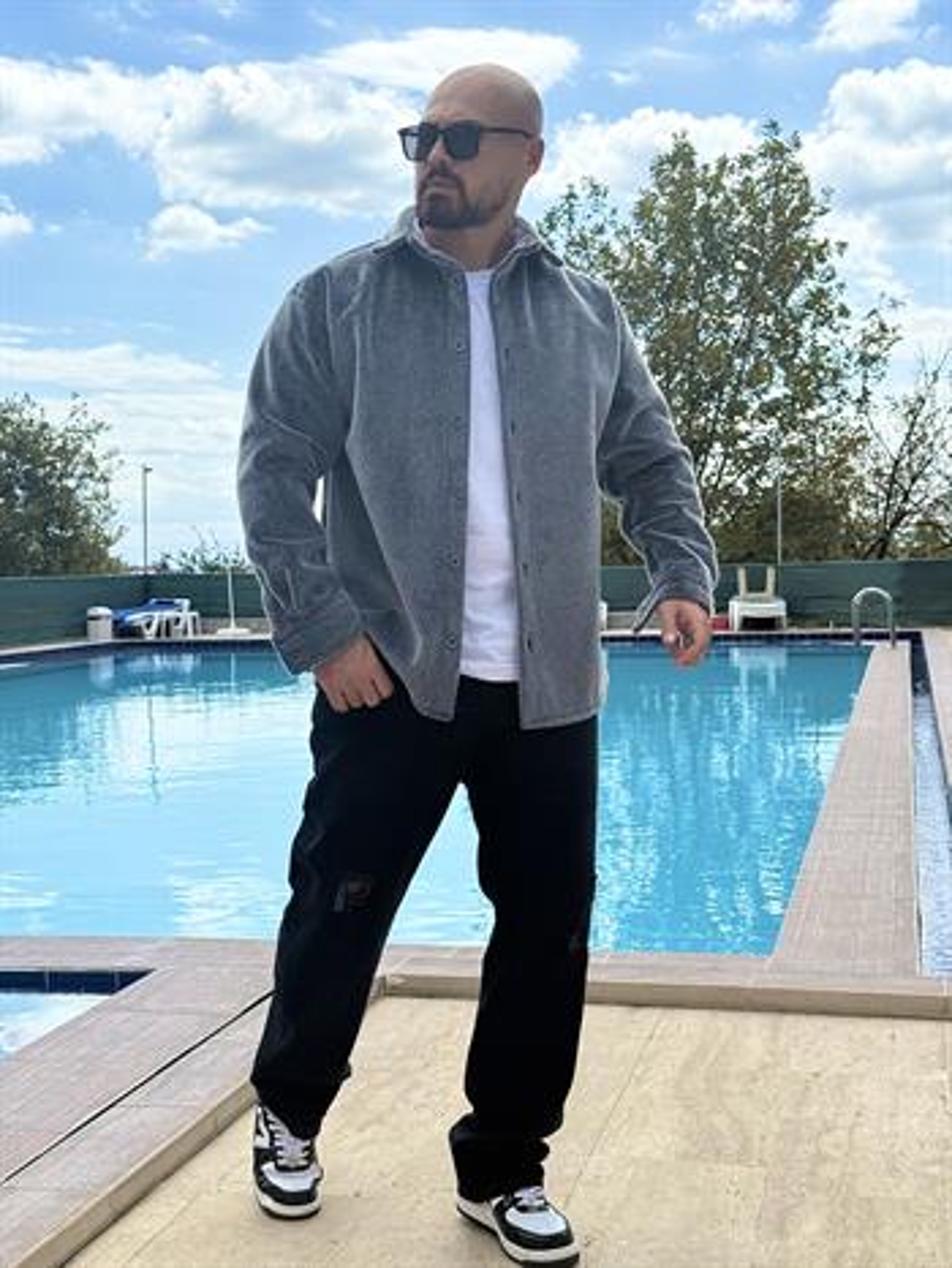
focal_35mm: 48
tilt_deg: -1.5
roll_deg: -0.1
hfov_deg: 30.3
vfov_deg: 39.6
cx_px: 476
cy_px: 634
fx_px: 1759
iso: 80
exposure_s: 1/6024
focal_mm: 6.76
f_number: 1.78
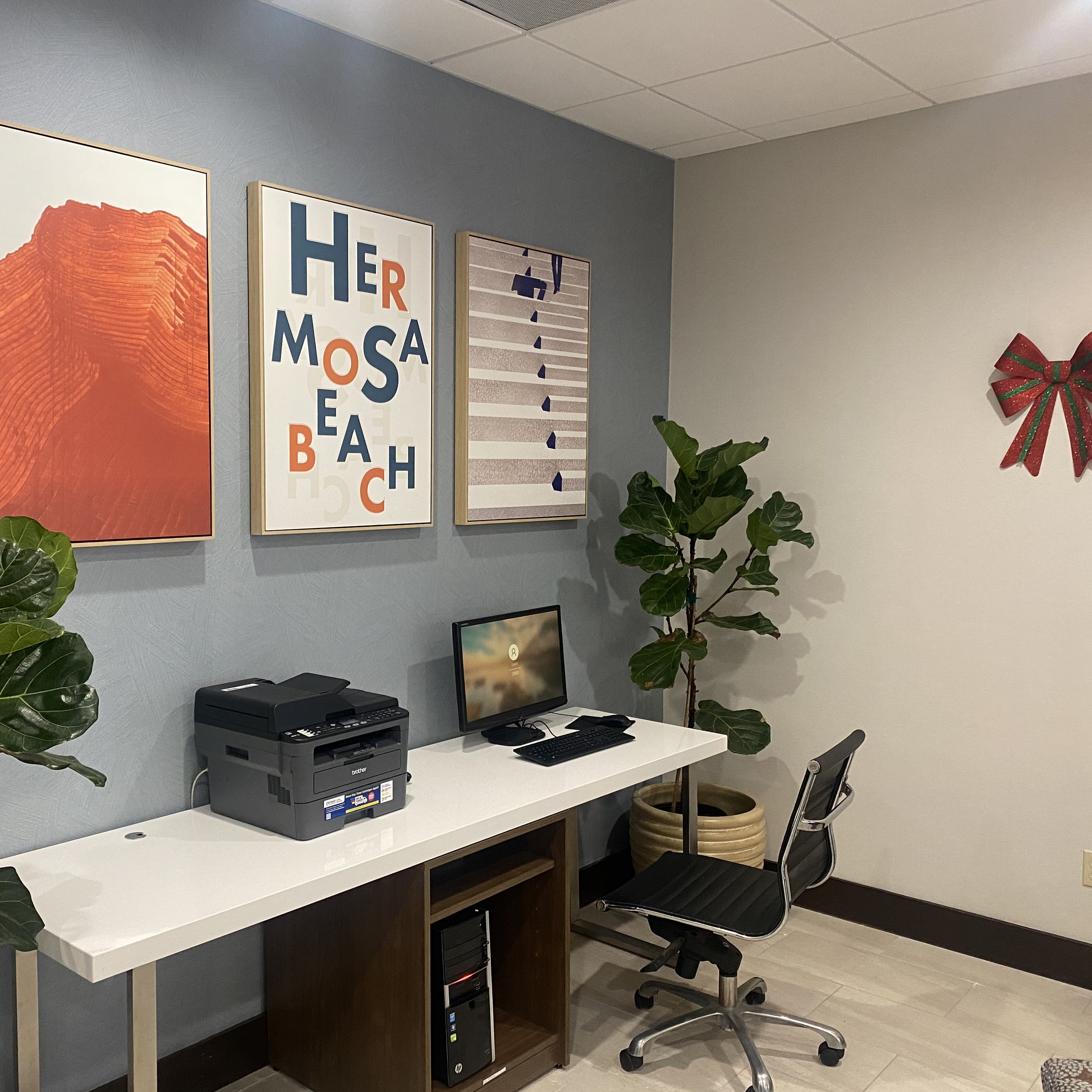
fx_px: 1106
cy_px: 547
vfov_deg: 52.5
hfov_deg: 52.2
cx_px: 443
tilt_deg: -4.1
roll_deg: -0.7
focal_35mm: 31
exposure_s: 1/60
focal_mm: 4.25
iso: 320
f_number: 1.8
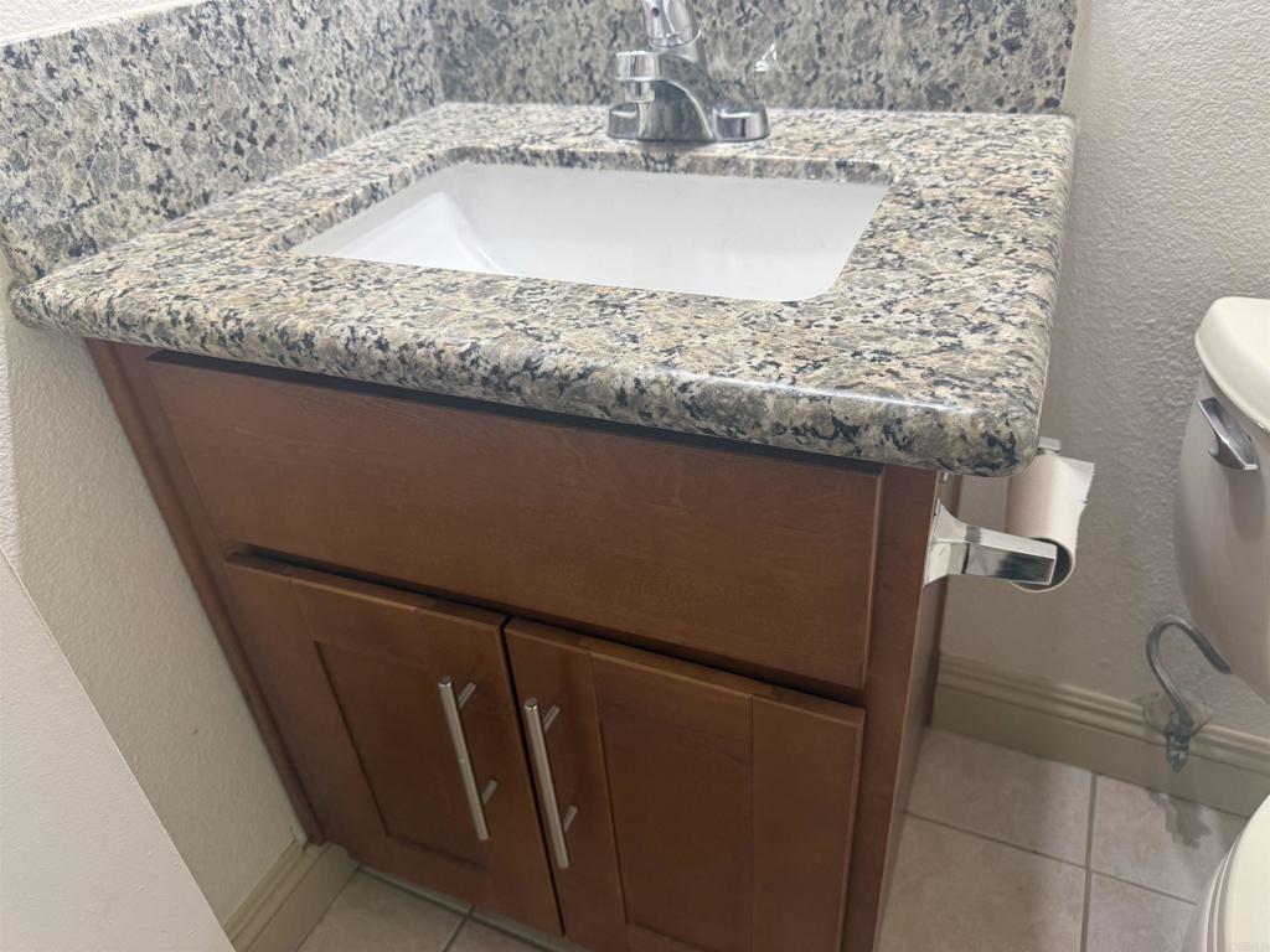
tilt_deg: -34.1
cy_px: 476
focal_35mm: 24
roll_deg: +4.3
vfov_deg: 56.8
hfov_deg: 71.6
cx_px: 635
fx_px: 881
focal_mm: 6.76
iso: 160
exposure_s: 1/60
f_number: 1.78
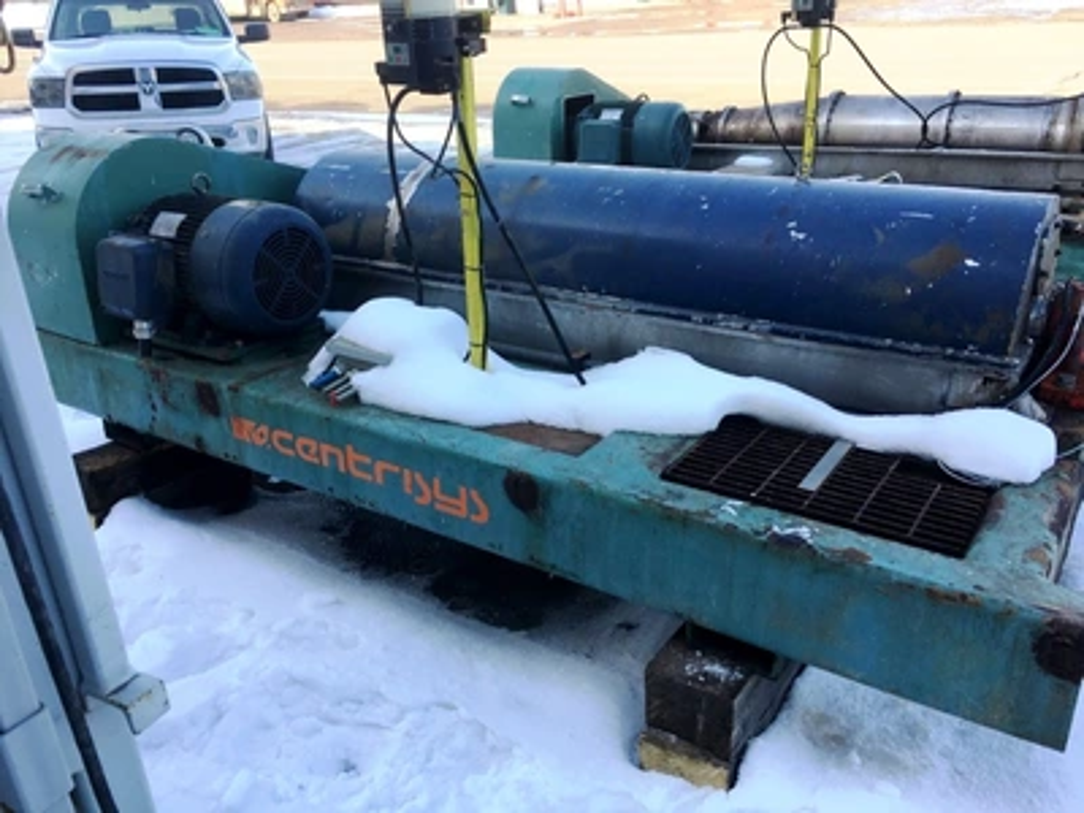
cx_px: 542
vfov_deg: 48.2
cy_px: 406
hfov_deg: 61.7
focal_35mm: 29
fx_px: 908
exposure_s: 1/635
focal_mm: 4.15
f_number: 2.2
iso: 25
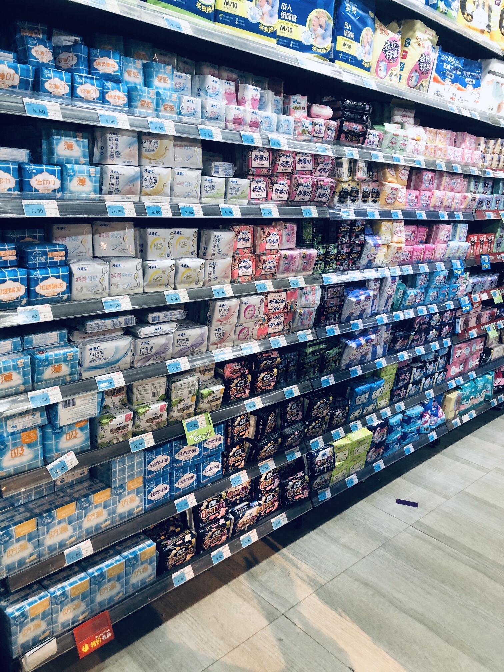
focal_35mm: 28
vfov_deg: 63.4
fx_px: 544
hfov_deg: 49.7
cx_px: 252
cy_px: 336
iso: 50
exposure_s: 1/17
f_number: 1.8
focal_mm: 4
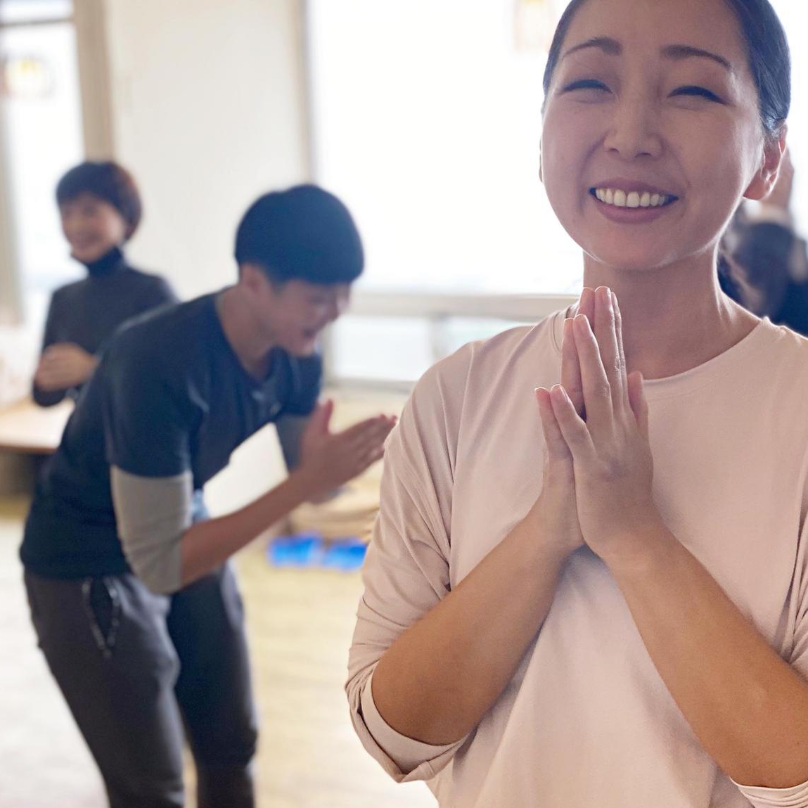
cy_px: 359
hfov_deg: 41.6
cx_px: 502
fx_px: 1056
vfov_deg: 41.8
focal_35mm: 40
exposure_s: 1/120
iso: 100
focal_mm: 4.25
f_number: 1.8
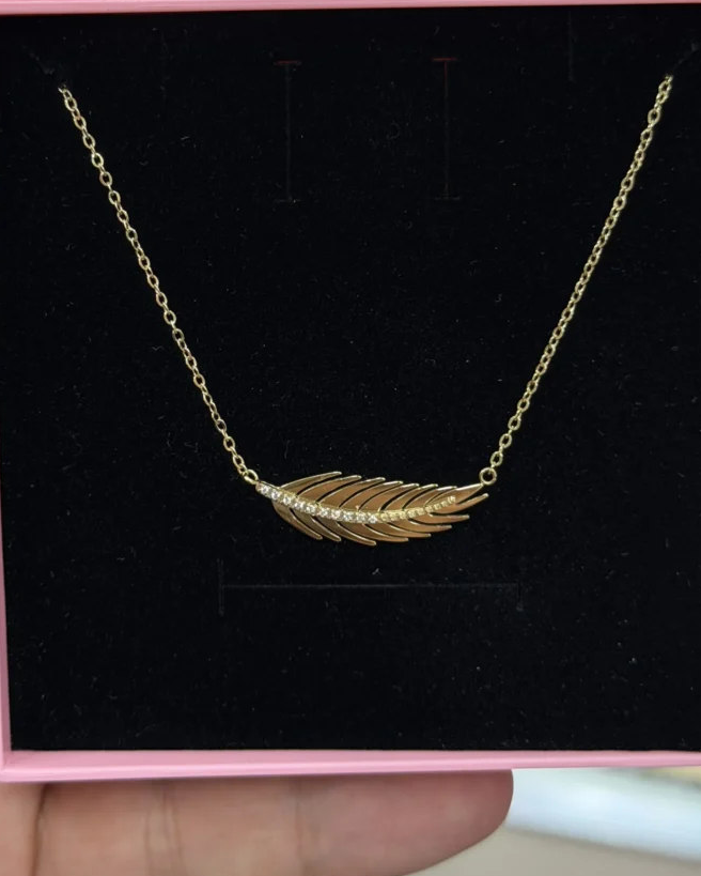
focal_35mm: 61
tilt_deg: -37.0
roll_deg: +1.0
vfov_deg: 30.9
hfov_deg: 25.0
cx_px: 365
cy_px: 385
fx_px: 1581
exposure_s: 1/287
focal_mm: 6.76
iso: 80
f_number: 1.78
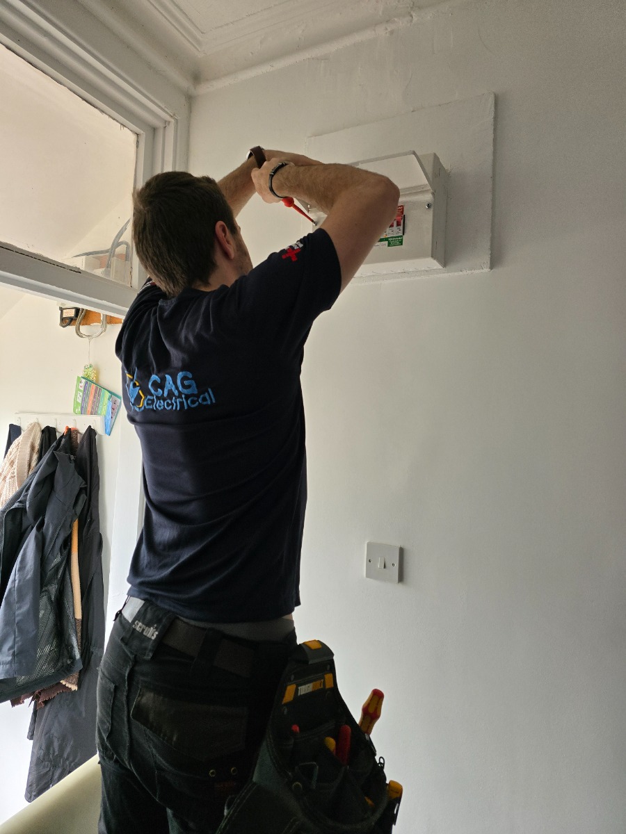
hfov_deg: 58.9
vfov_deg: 73.9
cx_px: 313
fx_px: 555
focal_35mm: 23
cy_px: 417
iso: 80
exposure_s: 1/180
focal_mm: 6.3
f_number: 1.7
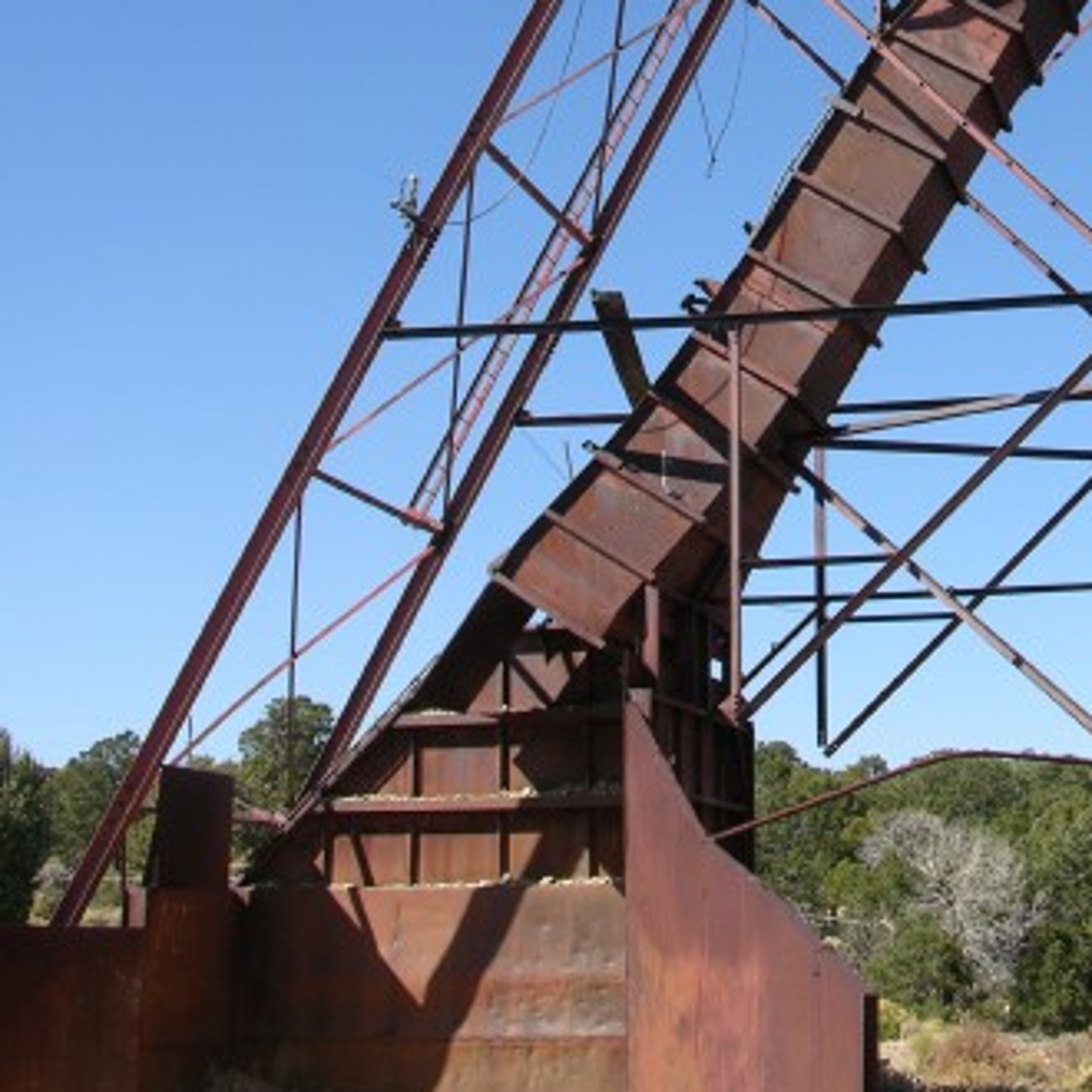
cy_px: 156
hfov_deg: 23.5
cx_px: 940
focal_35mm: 72
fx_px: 2570
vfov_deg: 23.5
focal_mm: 8.9
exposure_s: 1/205
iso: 50
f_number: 5.6
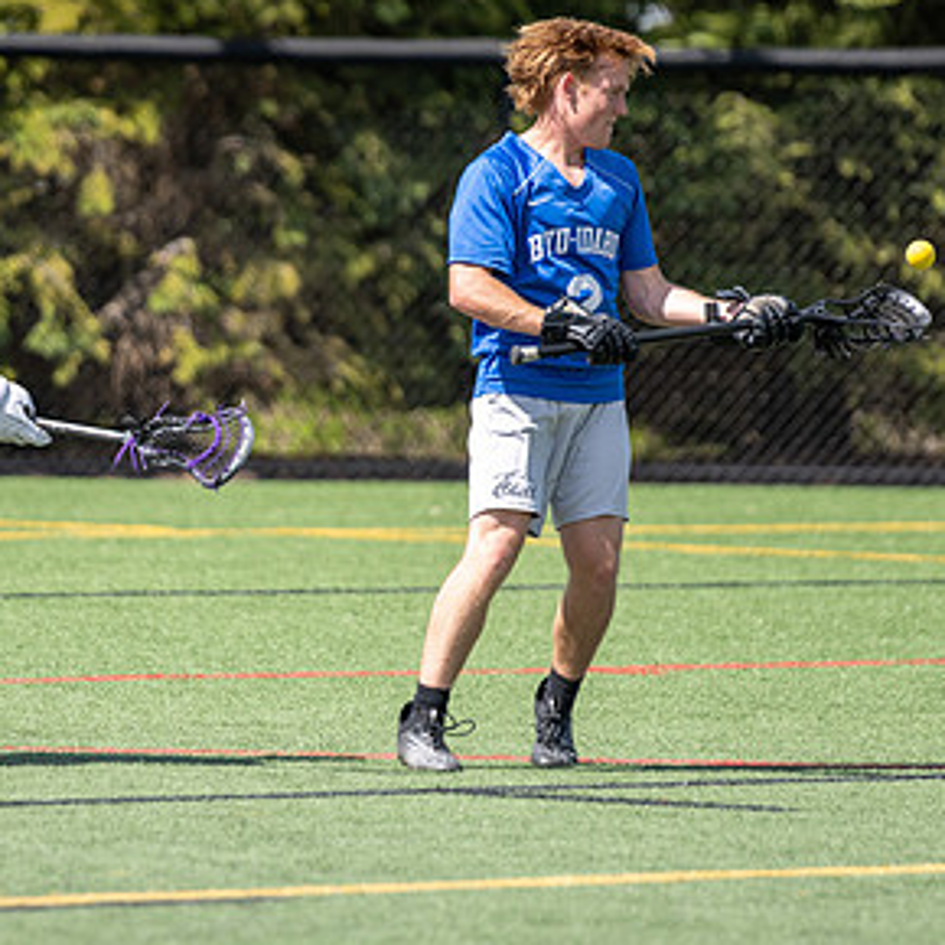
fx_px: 15072
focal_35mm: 488
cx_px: 289
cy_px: 400
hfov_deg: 3.6
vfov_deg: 3.6
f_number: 2.8
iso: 80
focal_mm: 200
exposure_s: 1/2000
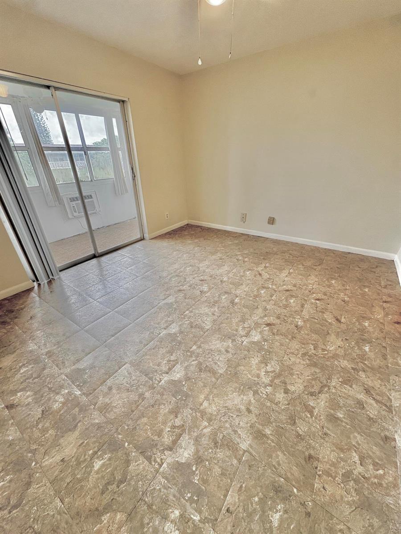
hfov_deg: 85.7
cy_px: 267
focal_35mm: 14
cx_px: 200
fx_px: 216
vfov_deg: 102.1
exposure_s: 1/60
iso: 200
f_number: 2.2
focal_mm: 2.22
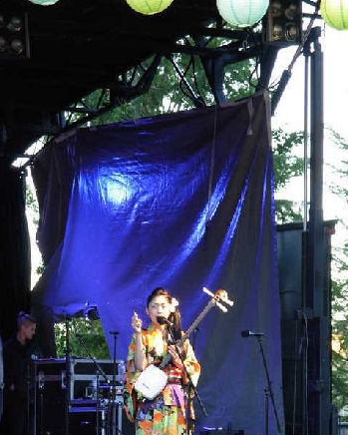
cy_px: 233
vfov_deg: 9.5
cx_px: 178
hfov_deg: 7.6
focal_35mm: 204
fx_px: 2625
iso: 118
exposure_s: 1/11.3
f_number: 5
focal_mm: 31.4
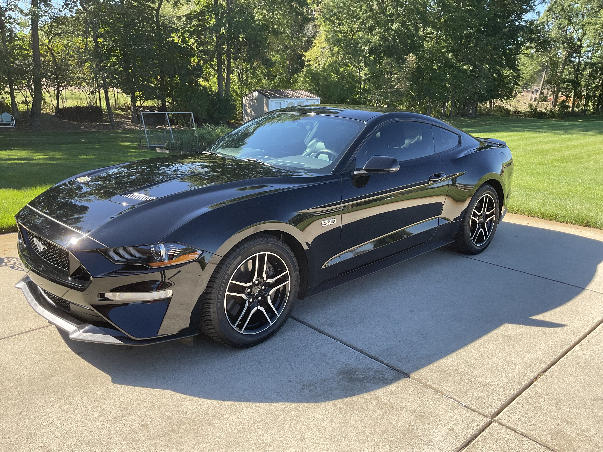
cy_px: 226
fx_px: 505
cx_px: 302
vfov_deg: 48.2
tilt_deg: -16.0
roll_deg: +0.6
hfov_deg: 61.7
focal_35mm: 29
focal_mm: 3
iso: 16
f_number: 1.8
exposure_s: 1/465
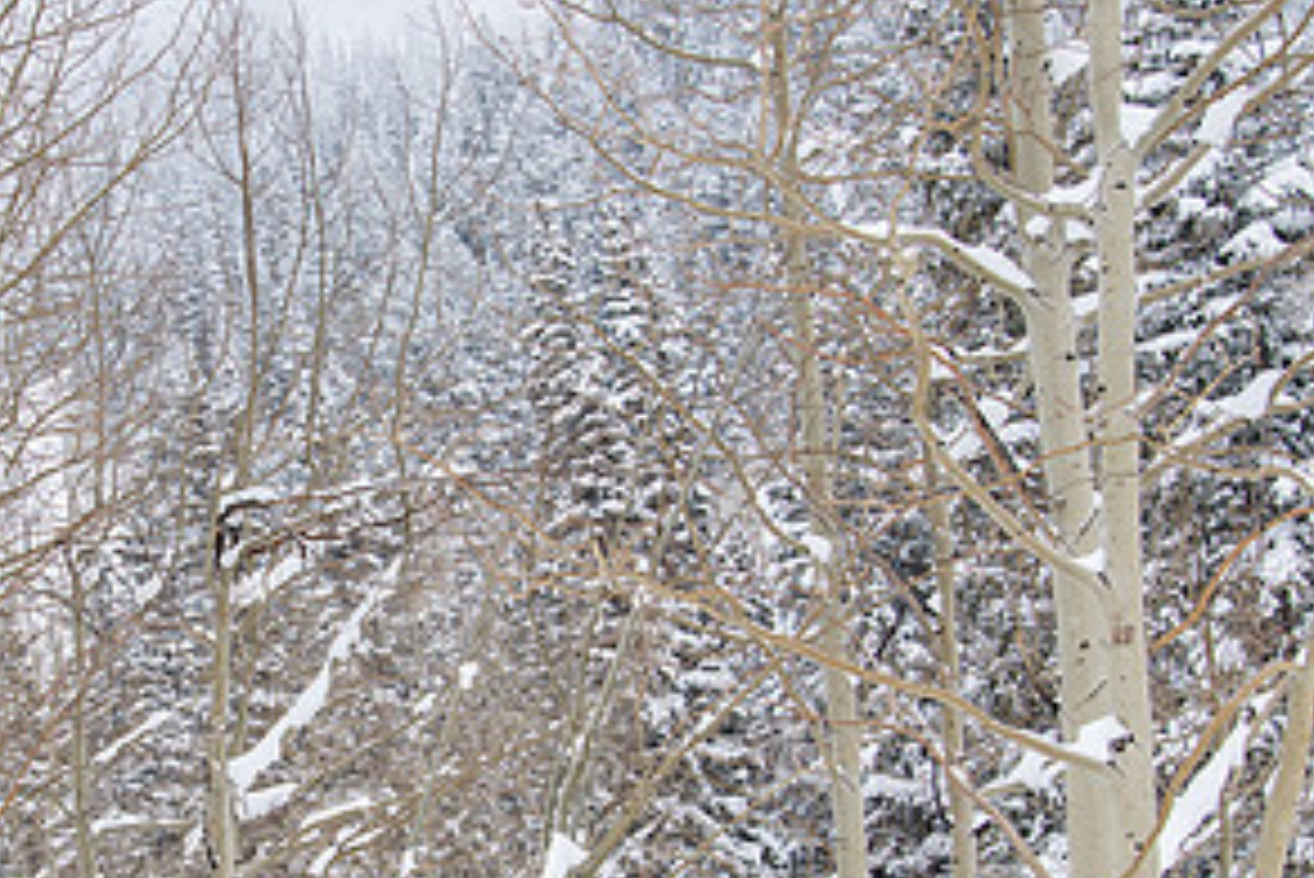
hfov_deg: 22.3
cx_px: 260
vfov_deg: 15.1
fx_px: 3286
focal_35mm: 90
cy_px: 655
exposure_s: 1/1000
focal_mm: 32
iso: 200
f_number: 5
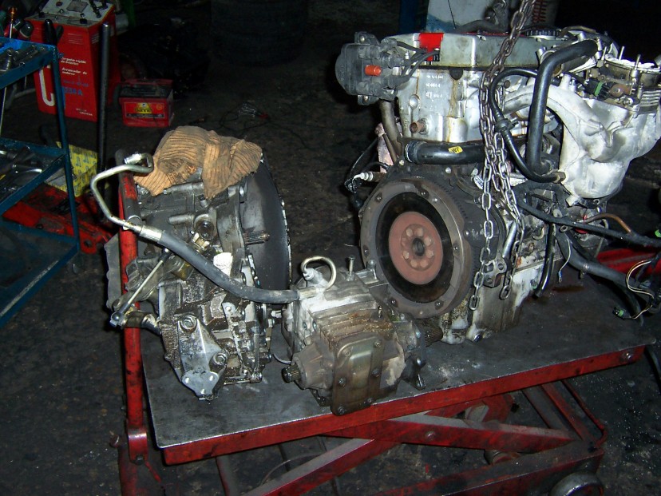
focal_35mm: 36
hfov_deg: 51.4
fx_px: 687
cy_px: 248
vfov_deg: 39.7
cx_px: 330
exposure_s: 1/60
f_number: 2.8
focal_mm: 5.6
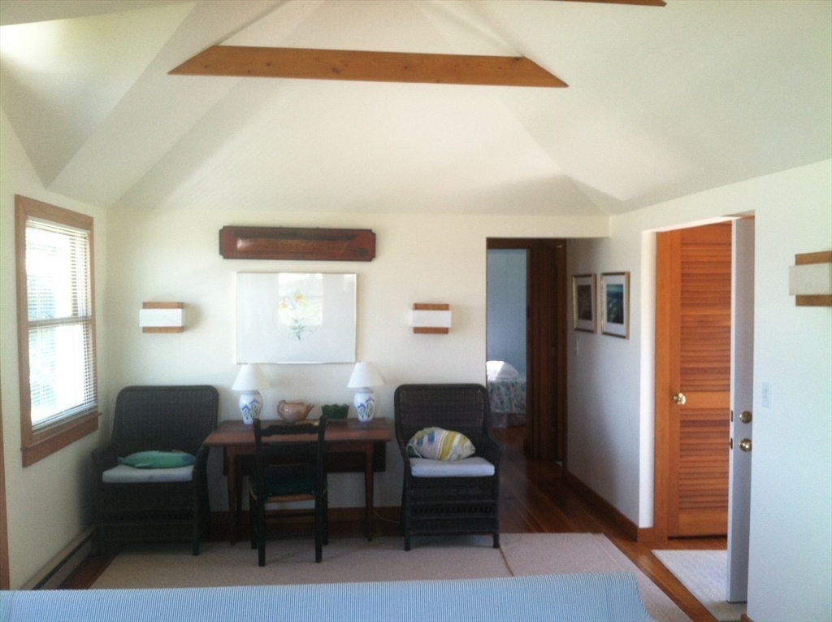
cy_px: 311
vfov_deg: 40.6
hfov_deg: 52.7
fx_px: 840
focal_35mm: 35
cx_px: 416
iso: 100
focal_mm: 3.85
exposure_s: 1/40
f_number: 2.8
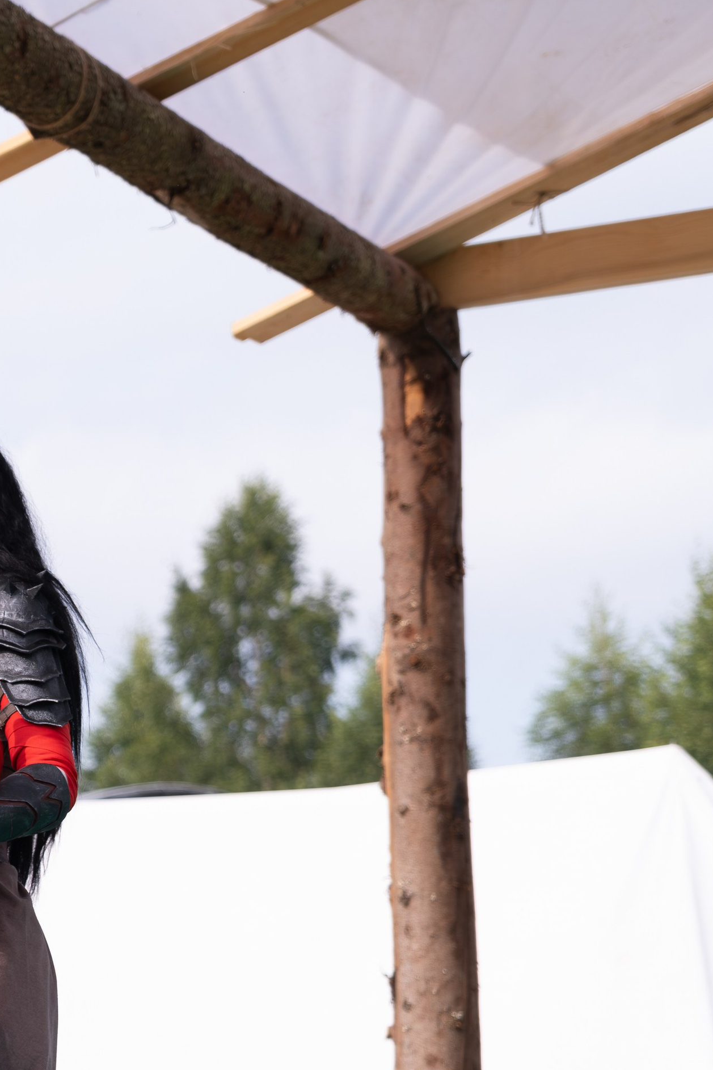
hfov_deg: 8.1
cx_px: 4
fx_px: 5021
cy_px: 742
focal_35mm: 169
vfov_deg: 12.1
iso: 200
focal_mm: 55
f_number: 3.6
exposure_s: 1/1250
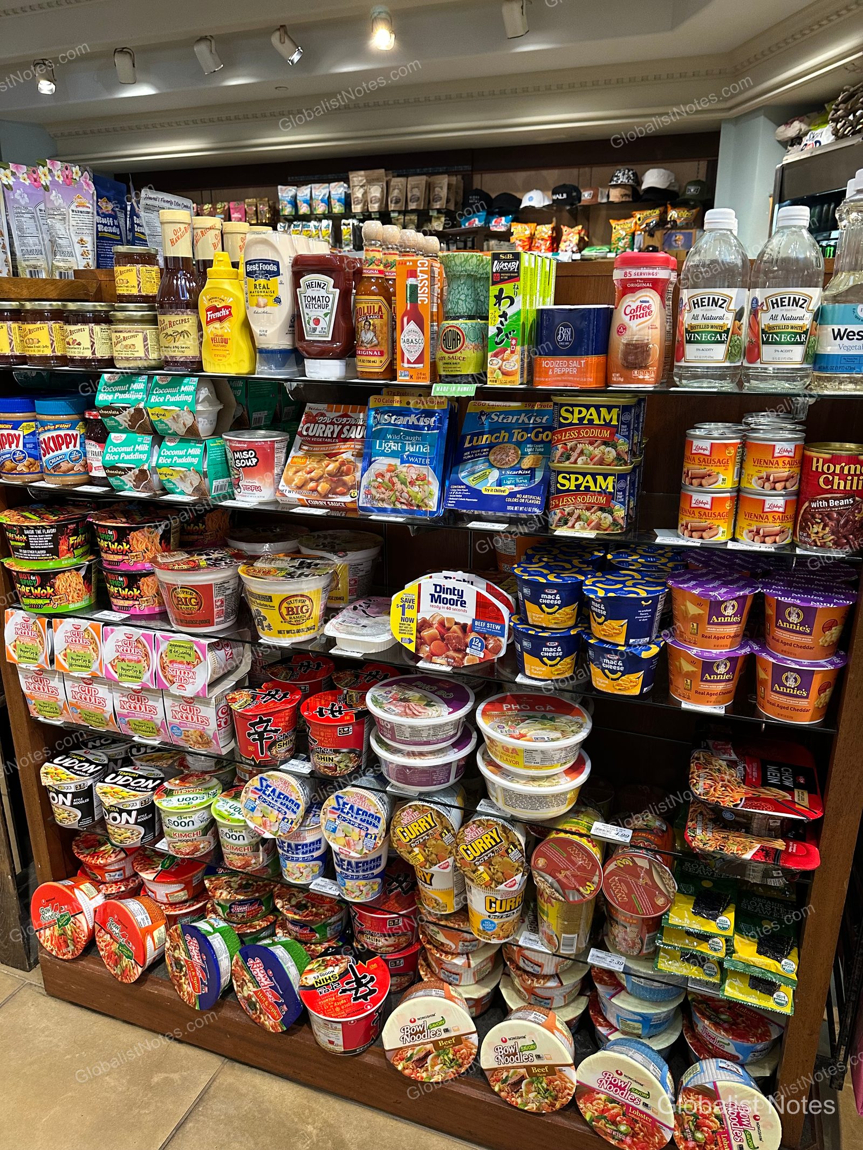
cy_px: 575
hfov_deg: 56.8
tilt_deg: -18.2
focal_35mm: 24
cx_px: 432
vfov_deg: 71.6
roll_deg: -0.6
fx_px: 798
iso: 250
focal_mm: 6.86
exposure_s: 1/60
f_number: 1.78
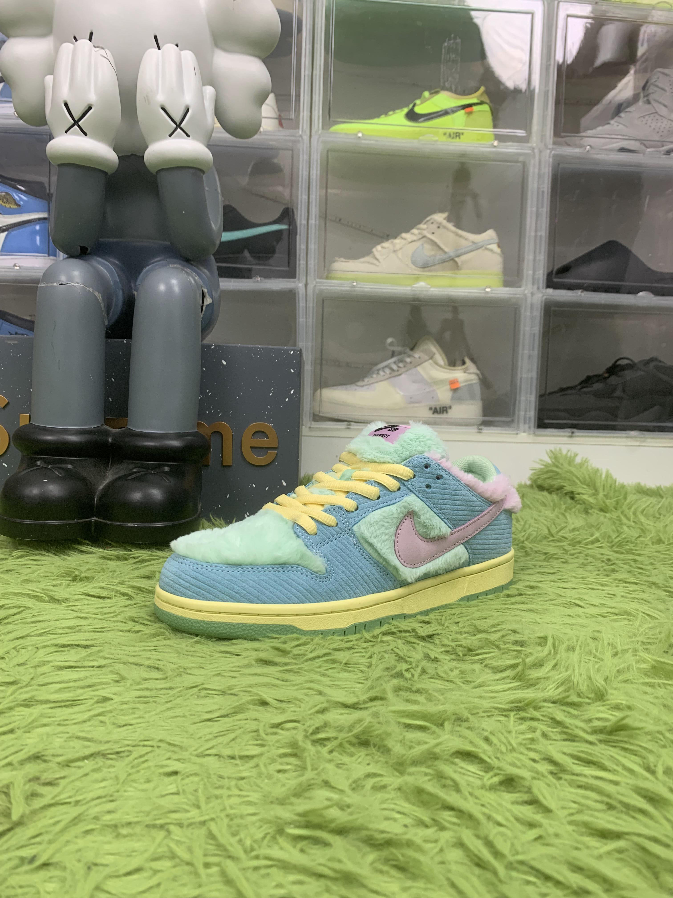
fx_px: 674
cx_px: 336
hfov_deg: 53.1
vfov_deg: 67.3
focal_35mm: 26
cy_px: 449
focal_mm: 4.25
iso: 100
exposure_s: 1/65
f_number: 1.8
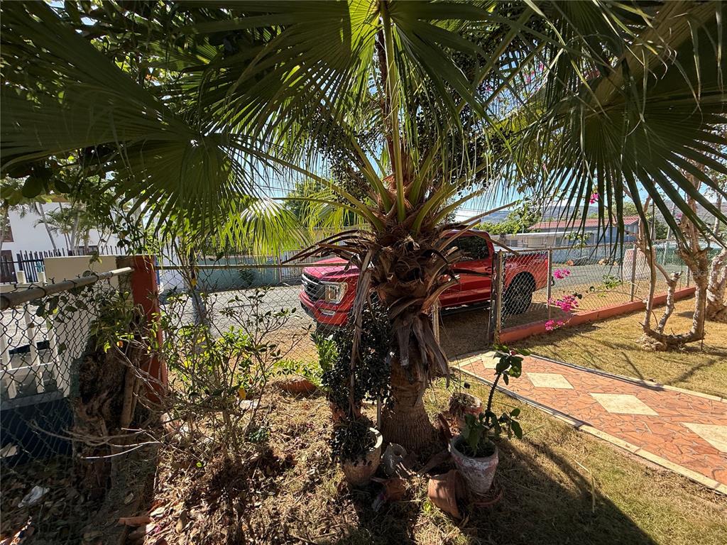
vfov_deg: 85.7
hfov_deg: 102.1
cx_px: 364
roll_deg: +1.0
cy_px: 272
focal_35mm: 14
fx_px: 294
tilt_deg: -6.3
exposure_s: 1/554
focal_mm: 2.22
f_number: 2.2
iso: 64
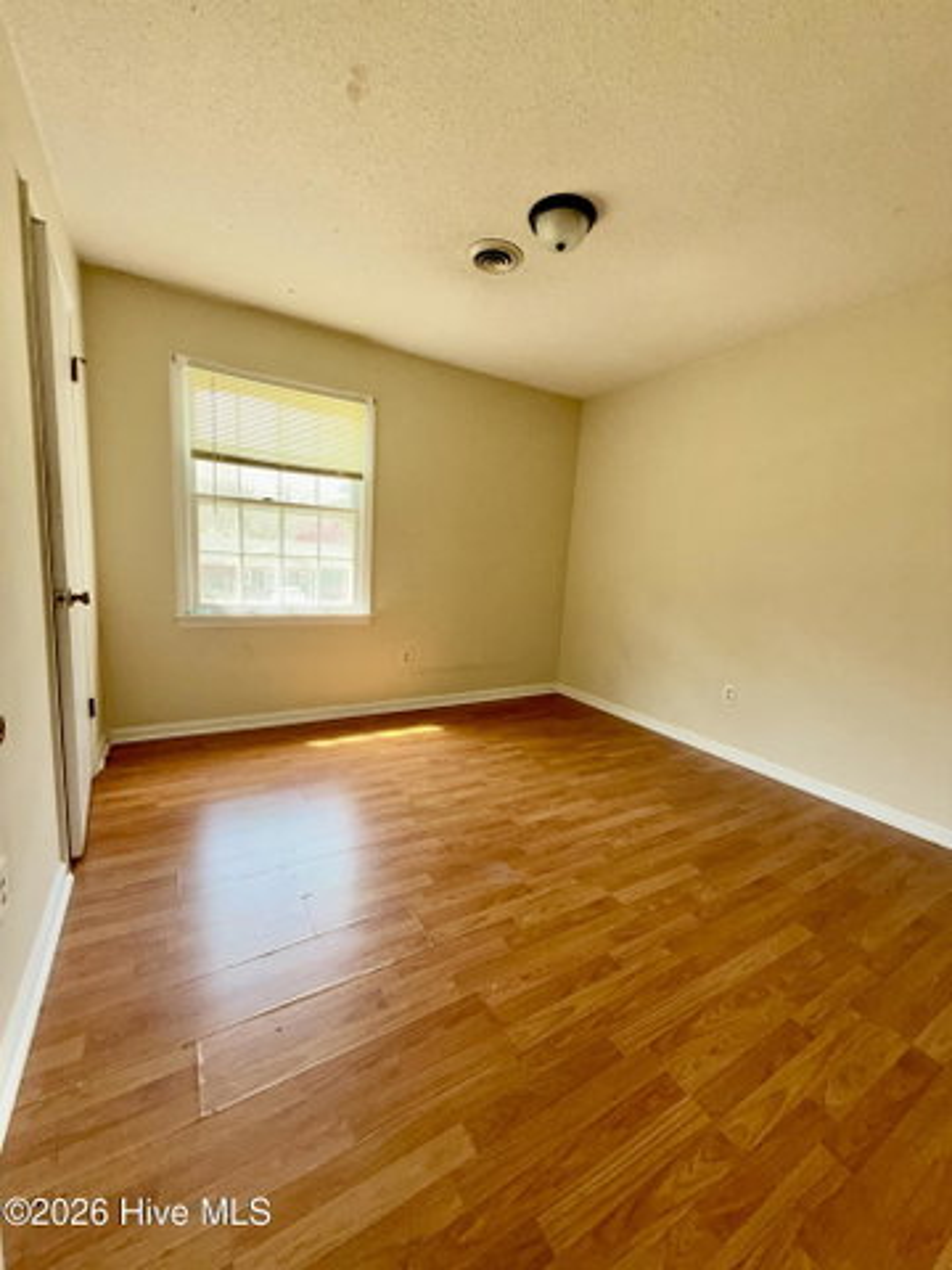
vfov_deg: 102.1
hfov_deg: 85.7
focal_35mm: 14
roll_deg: -3.3
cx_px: 476
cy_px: 635
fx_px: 513
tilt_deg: -8.4
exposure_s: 1/121
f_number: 2.2
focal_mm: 2.22
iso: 125
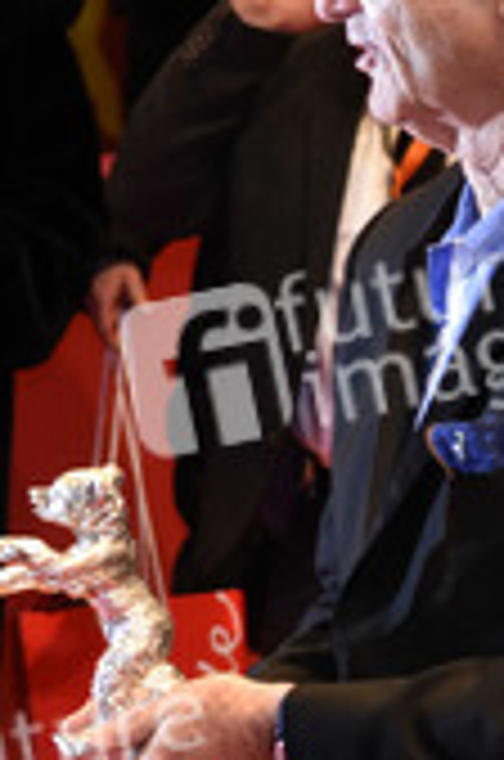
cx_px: 482
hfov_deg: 7.0
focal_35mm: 195
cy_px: 576
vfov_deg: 10.5
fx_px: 4115
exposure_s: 1/125
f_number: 5
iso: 1250
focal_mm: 55
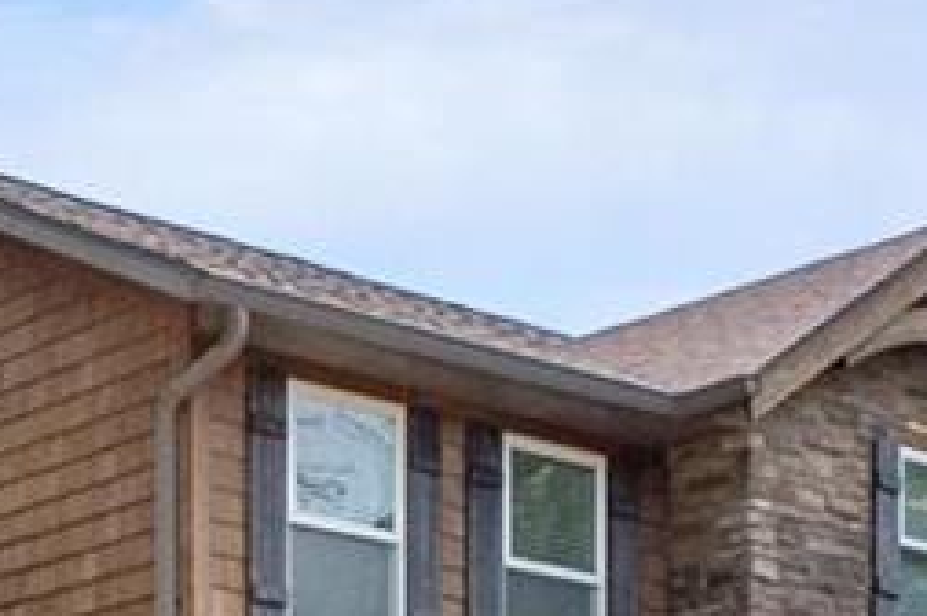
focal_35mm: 114
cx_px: 92
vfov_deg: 11.2
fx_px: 2932
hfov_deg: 17.7
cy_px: 1107
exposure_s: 1/500
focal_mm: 9
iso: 400
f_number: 9
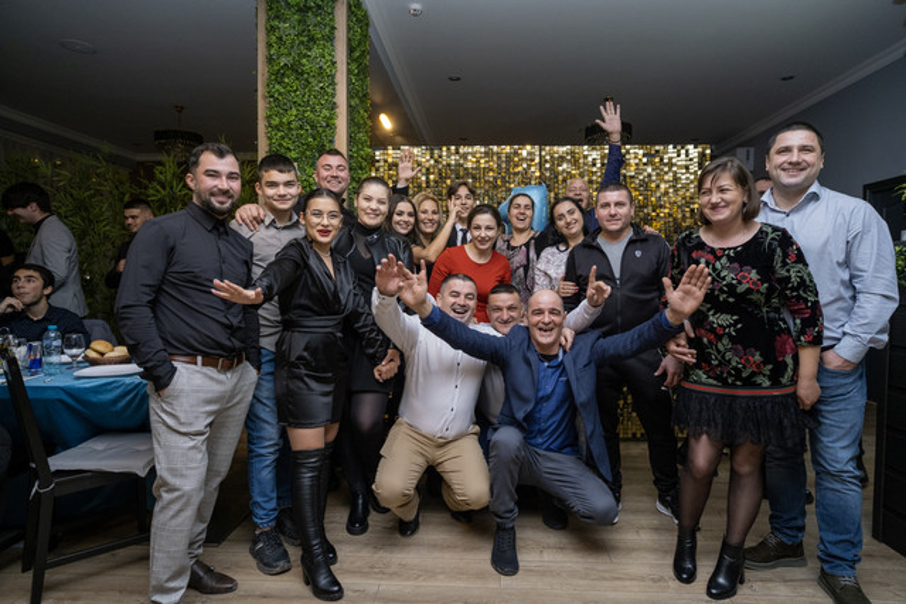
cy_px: 302
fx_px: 503
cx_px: 453
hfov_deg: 84.0
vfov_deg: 62.0
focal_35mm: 20
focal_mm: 13
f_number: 2.5
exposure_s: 1/125
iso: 640
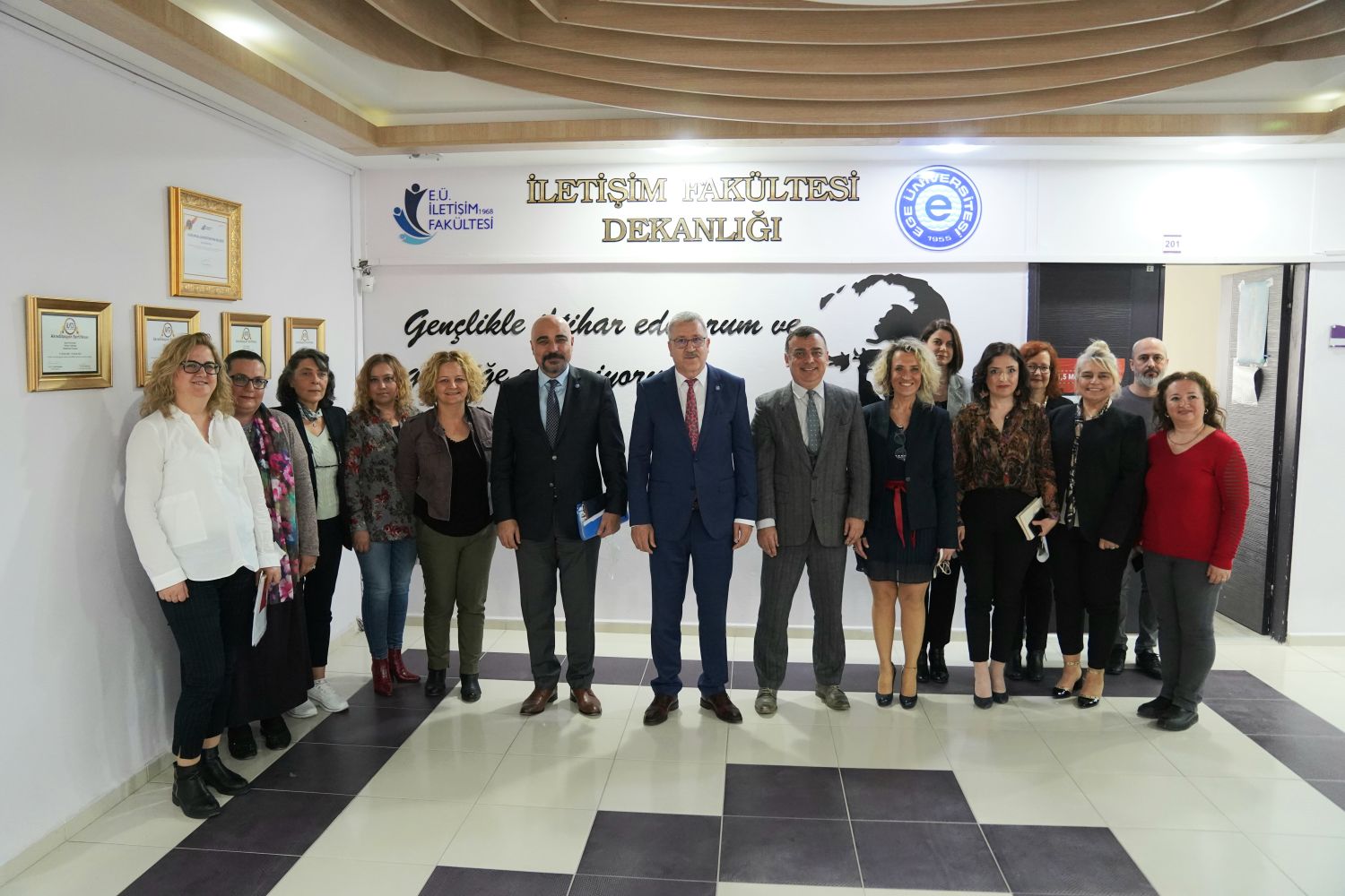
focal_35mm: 26
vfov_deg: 49.6
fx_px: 971
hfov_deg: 69.4
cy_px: 448
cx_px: 672
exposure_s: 1/125
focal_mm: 26
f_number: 2.8
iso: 5000
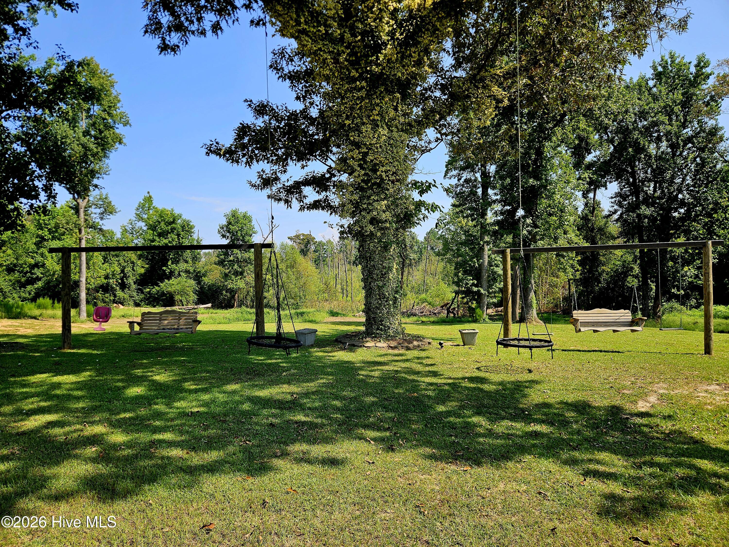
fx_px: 484
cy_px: 274
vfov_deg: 58.9
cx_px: 364
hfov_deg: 73.9
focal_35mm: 23
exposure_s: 1/1111
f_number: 1.8
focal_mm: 5.4
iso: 25
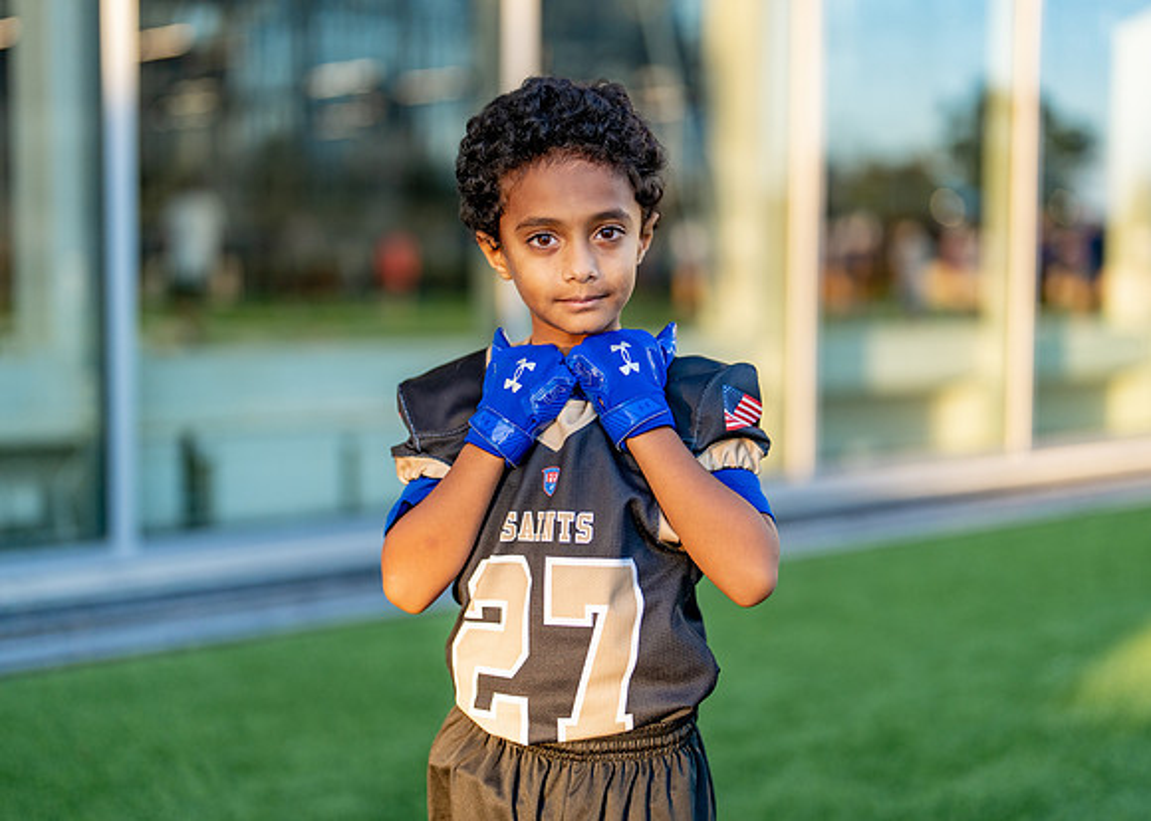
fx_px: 1863
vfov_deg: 24.9
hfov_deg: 34.3
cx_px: 589
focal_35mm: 57
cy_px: 400
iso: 200
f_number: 1.2
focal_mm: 50
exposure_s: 1/1600
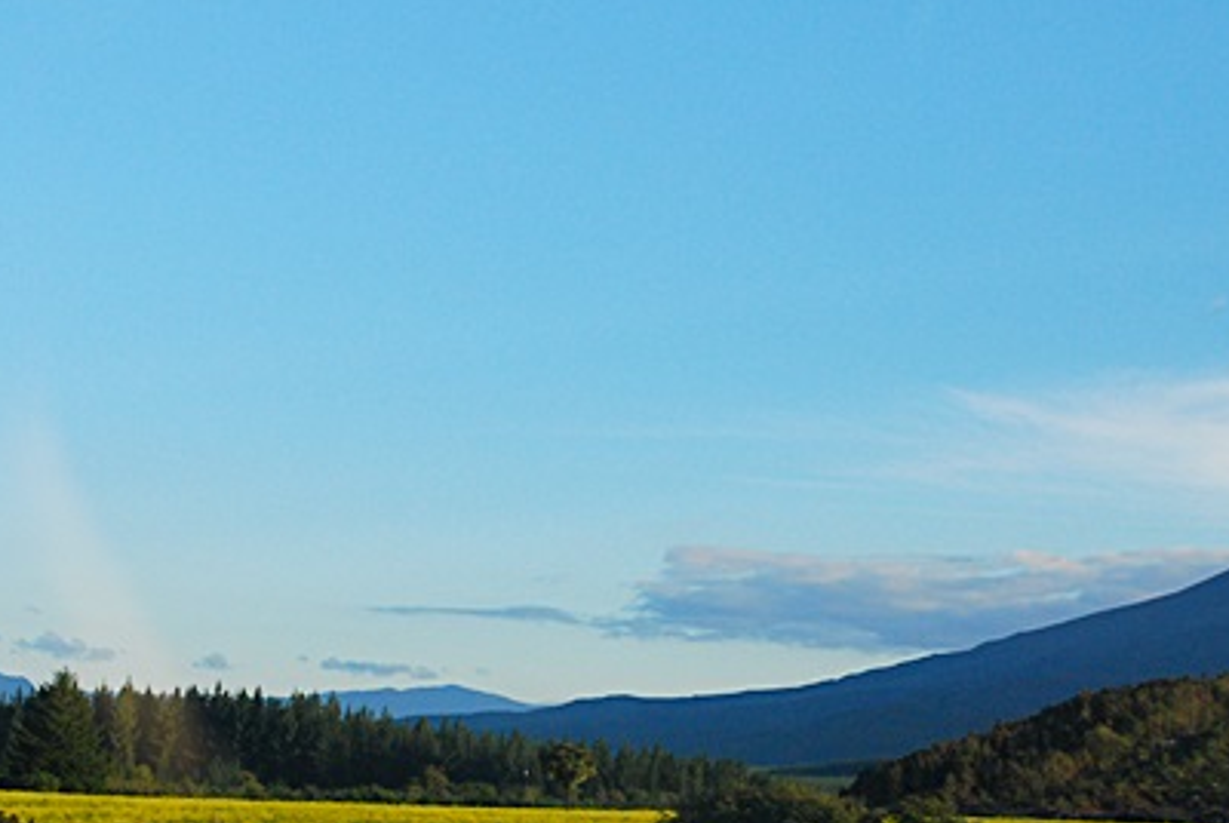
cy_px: 648
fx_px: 3180
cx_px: 329
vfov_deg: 14.7
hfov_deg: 21.7
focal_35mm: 93
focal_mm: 31
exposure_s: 1/640
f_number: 5.6
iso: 400
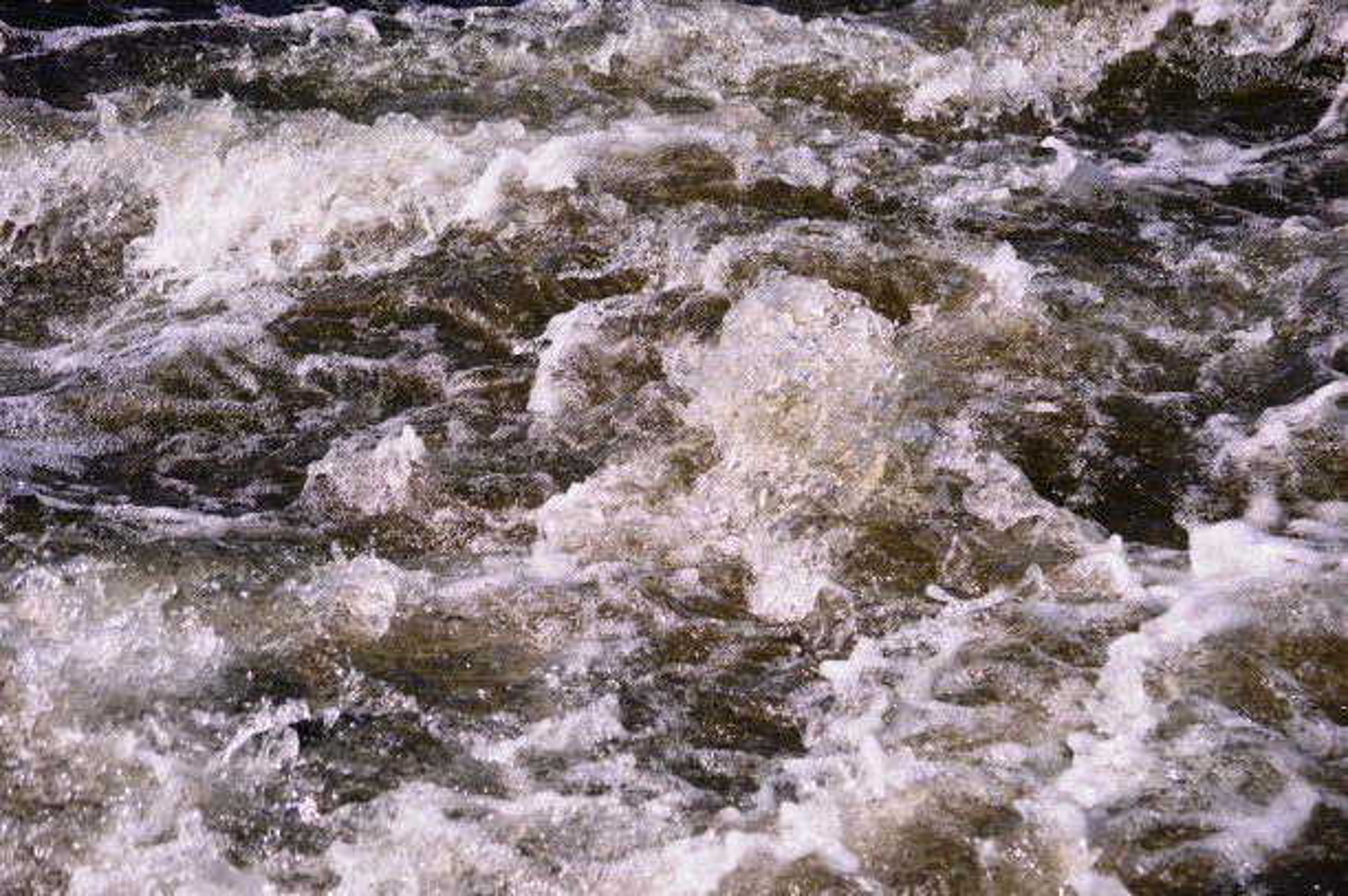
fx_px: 4490
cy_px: 448
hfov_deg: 17.1
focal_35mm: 120
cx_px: 674
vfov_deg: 11.4
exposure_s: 1/2000
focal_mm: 80
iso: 250
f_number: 6.3
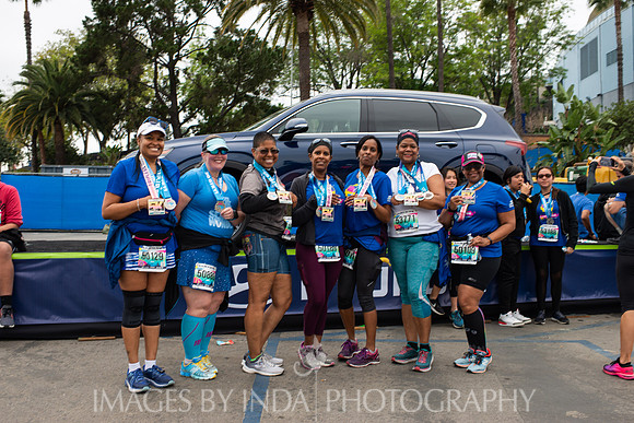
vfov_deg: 37.9
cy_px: 212
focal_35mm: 35
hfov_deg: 54.4
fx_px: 617
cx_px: 317
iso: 200
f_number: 5.6
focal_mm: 35
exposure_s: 1/160
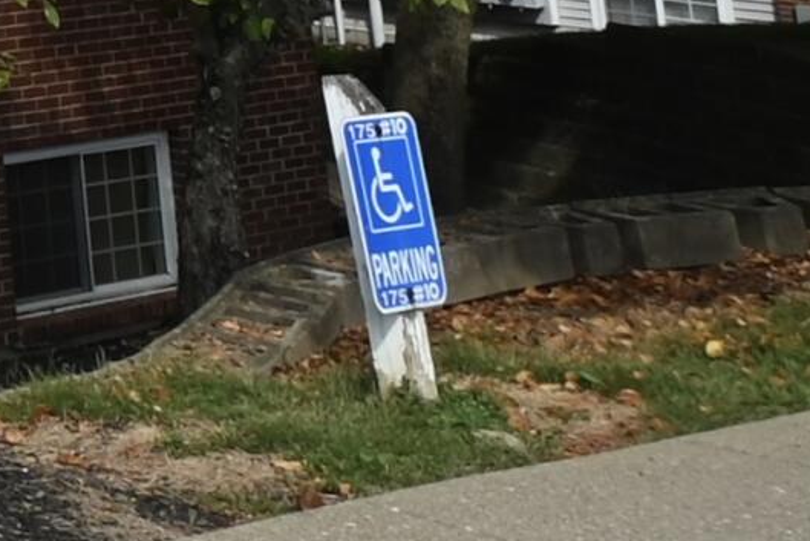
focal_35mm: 85
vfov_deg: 13.3
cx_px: -1239
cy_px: -612
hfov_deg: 14.0
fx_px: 1913
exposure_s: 1/250
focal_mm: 10
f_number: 13
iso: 200
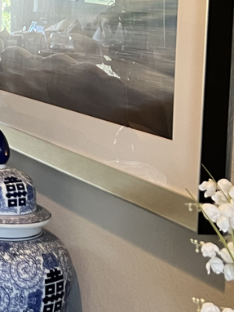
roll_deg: -0.4
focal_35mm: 98
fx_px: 882
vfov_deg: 19.6
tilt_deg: -3.9
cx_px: -261
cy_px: 26
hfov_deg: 12.8
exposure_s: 1/60
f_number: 1.5
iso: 125
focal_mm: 5.7
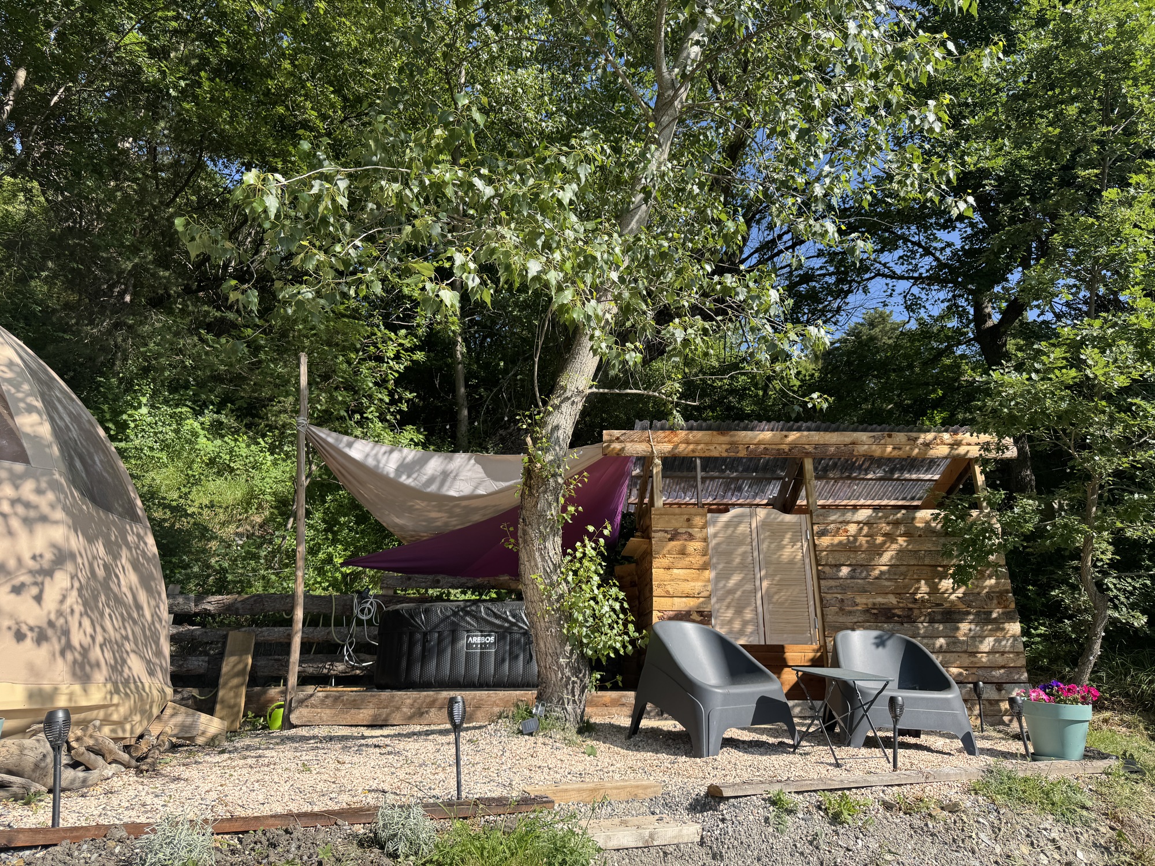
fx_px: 801
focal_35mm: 24
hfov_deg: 71.6
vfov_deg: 56.8
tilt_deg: +17.2
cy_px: 433
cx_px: 578
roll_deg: -0.2
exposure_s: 1/1456
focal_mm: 6.76
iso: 80
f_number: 1.78
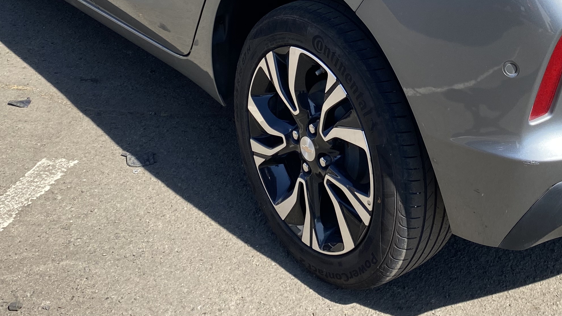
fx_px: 864
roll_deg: -1.3
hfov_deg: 35.4
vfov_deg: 19.4
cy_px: -77
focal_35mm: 58
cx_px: 410
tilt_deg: -13.4
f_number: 1.8
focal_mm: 4.25
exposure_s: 1/1287
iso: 32
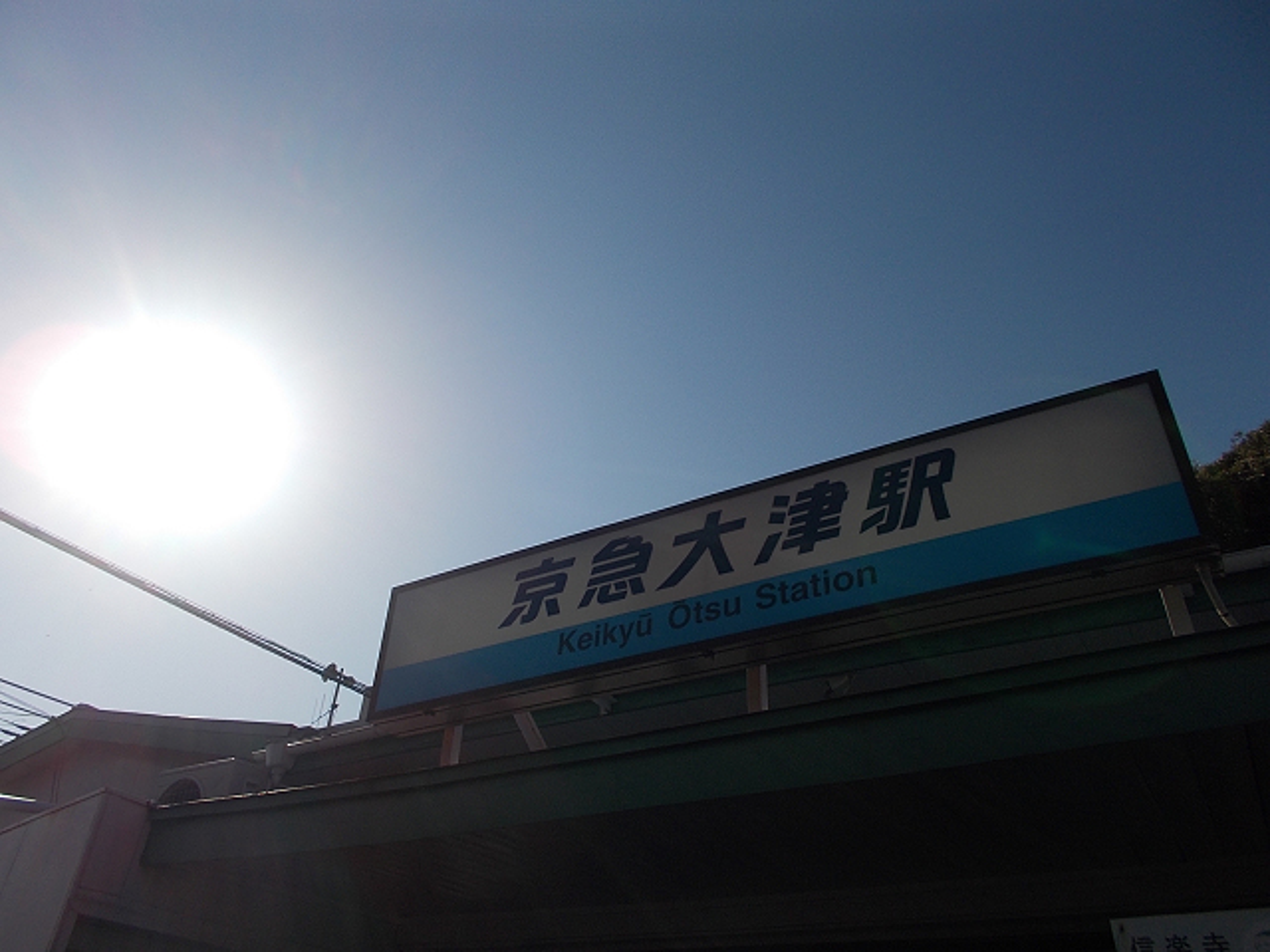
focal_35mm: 26
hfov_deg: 67.3
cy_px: 476
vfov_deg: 53.1
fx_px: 954
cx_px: 635
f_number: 8
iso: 80
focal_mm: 4.6
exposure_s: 1/500
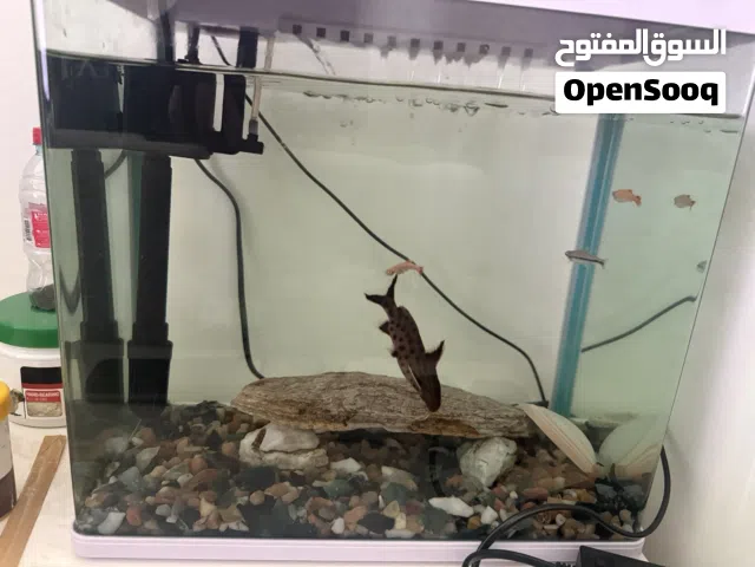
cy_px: 284
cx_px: 378
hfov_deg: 71.6
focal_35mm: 24
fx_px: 523
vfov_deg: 56.8
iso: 800
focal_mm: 6.76
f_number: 1.78
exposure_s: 1/40
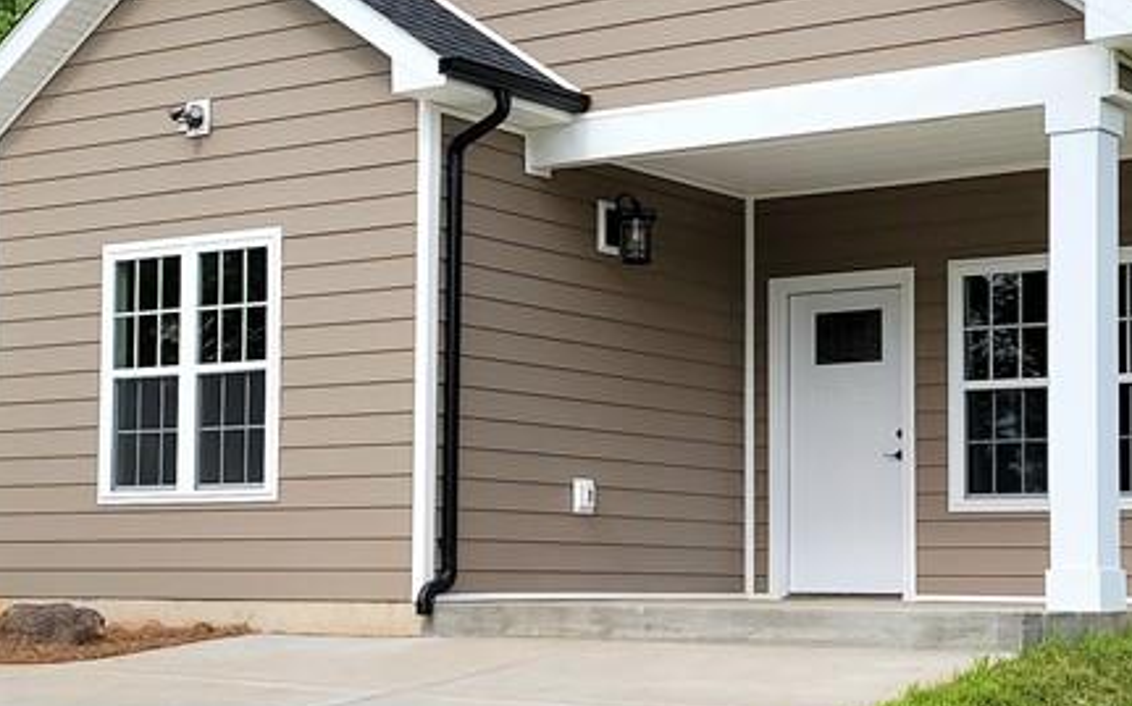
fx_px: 1943
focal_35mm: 63
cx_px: 833
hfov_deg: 32.0
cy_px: 322
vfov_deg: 20.6
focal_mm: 7
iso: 20
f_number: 1.8
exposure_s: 1/833
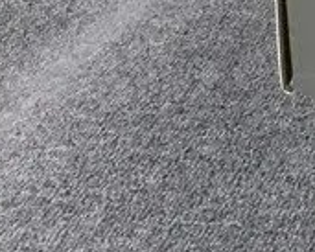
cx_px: 807
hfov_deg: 10.2
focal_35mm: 159
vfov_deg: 9.4
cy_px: -152
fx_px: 1483
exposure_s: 1/218
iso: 25
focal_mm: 3.3
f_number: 2.4
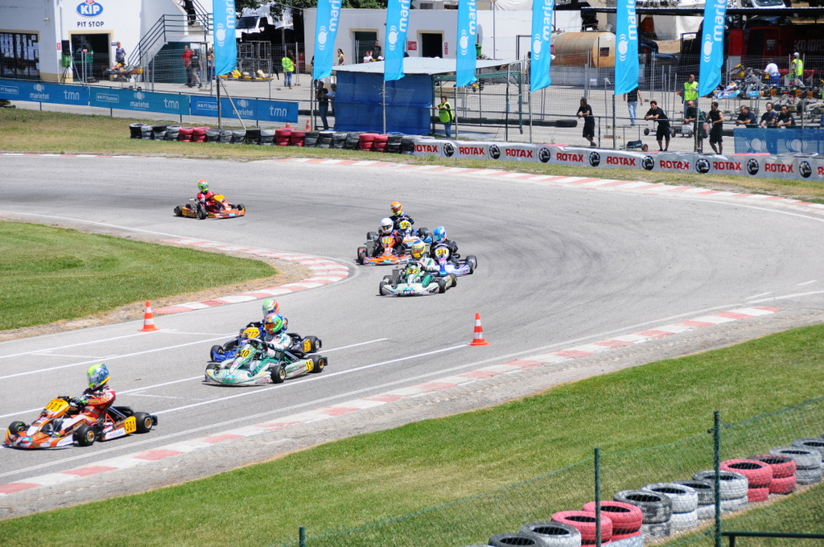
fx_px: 2743
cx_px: 412
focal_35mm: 120
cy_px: 274
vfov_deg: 11.4
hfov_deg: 17.1
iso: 400
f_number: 5
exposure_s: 1/2500
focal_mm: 80
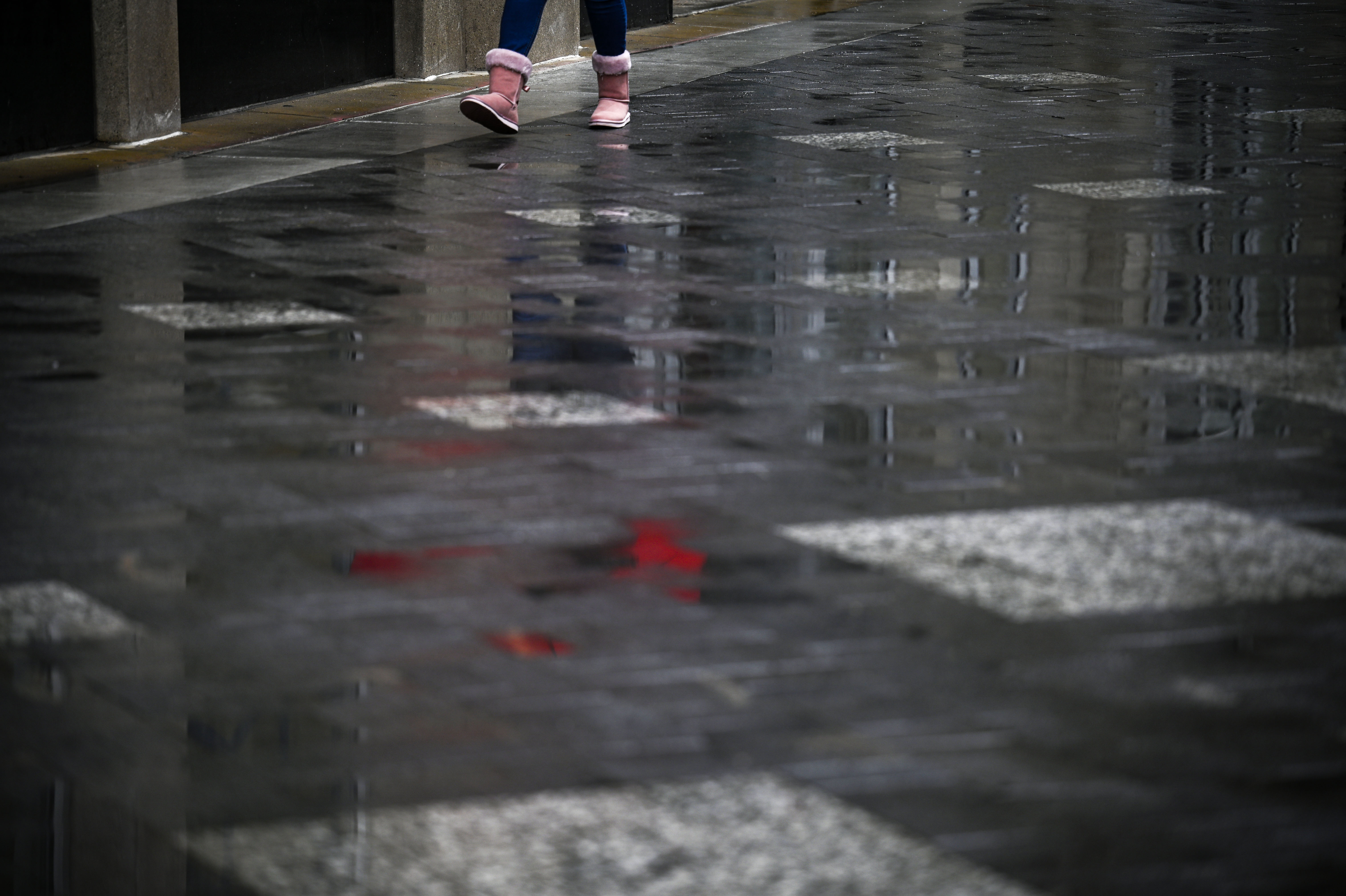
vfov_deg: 10.5
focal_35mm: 130
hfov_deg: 15.8
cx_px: 673
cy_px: 448
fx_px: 4857
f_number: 2.8
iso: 100
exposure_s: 1/1500
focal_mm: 130
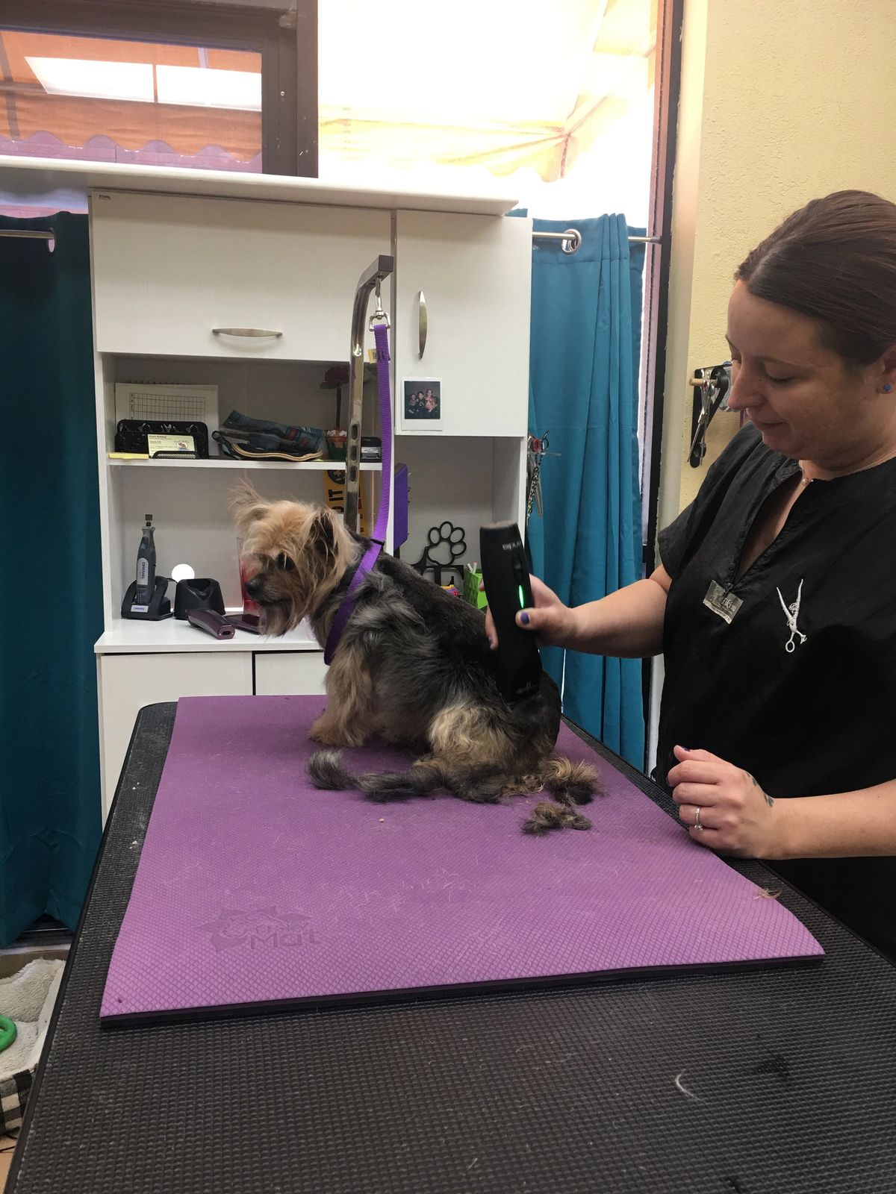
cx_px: 448
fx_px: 1001
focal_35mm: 29
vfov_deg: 61.7
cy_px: 597
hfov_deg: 48.2
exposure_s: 1/30
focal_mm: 4.15
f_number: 2.2
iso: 25
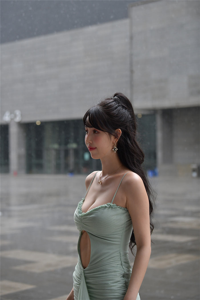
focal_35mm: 70
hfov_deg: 19.5
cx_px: 100
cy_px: 150
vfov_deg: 28.8
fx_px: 583
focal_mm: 70
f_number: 3.5
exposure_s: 1/500
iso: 1000
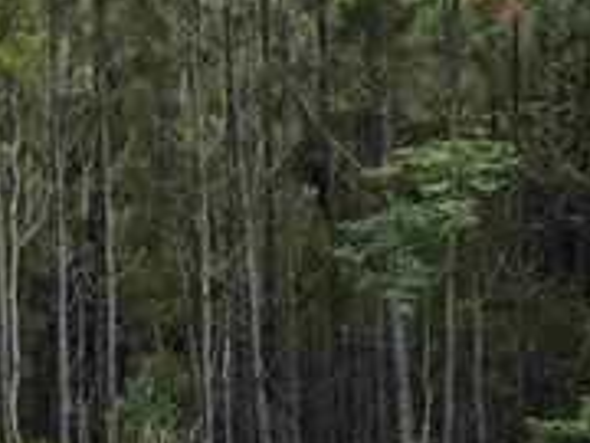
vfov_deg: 11.3
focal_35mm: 131
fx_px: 2233
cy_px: 351
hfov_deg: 11.0
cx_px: -1082
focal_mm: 6.5
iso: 10
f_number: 1.4
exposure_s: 1/233
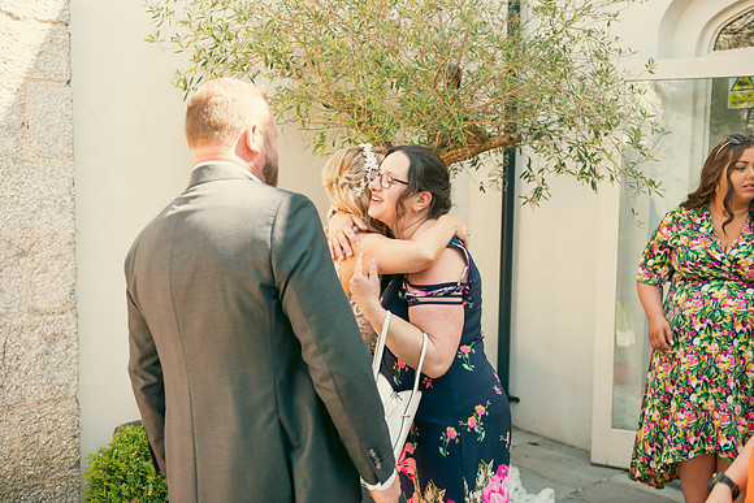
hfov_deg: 48.4
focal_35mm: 40
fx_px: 838
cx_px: 377
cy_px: 252
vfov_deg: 33.4
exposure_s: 1/250
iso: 160
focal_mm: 40
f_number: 3.5
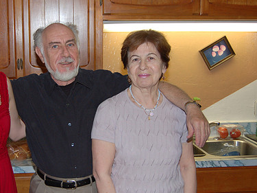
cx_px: 84
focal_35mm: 58
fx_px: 430
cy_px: 98
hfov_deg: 32.9
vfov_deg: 25.2
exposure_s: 1/60
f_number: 4.2
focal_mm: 26
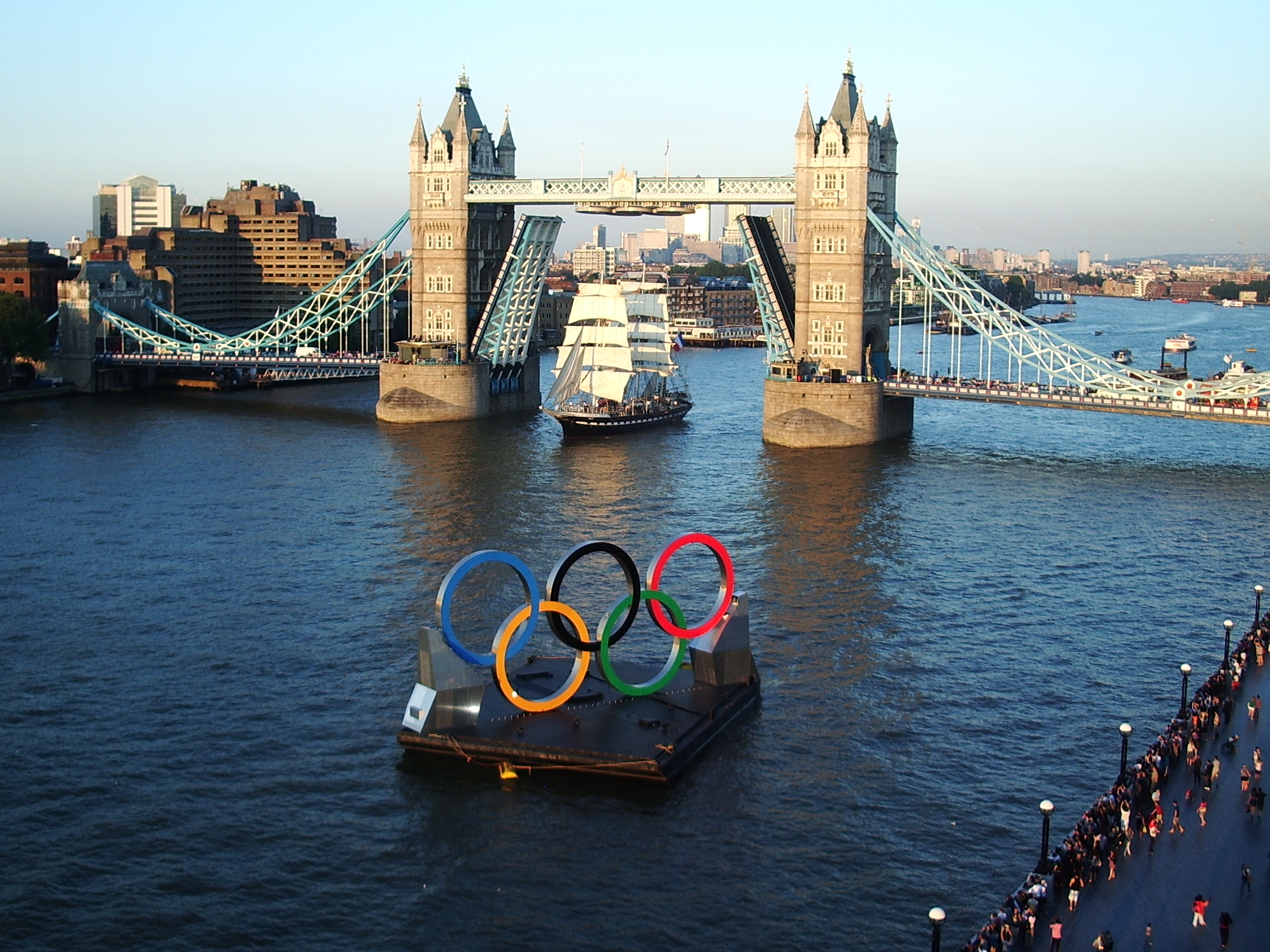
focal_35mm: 45
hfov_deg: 42.0
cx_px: 574
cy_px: 449
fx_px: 1651
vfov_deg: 32.2
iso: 50
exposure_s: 1/100
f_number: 2.8
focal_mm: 6.8
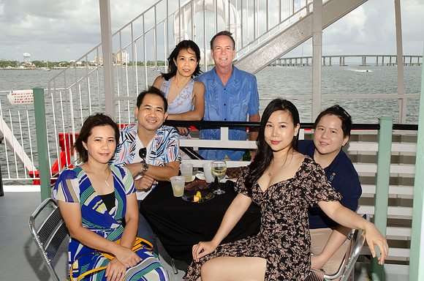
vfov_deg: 32.9
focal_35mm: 40
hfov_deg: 48.0
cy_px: 140
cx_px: 212
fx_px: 476
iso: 250
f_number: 8
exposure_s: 1/250
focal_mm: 27
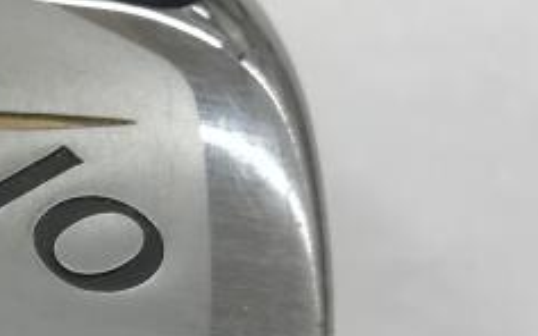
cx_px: -388
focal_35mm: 120
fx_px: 1759
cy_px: 452
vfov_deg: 10.6
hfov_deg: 15.3
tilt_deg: -72.1
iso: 32
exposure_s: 1/100
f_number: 1.8
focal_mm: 3.99
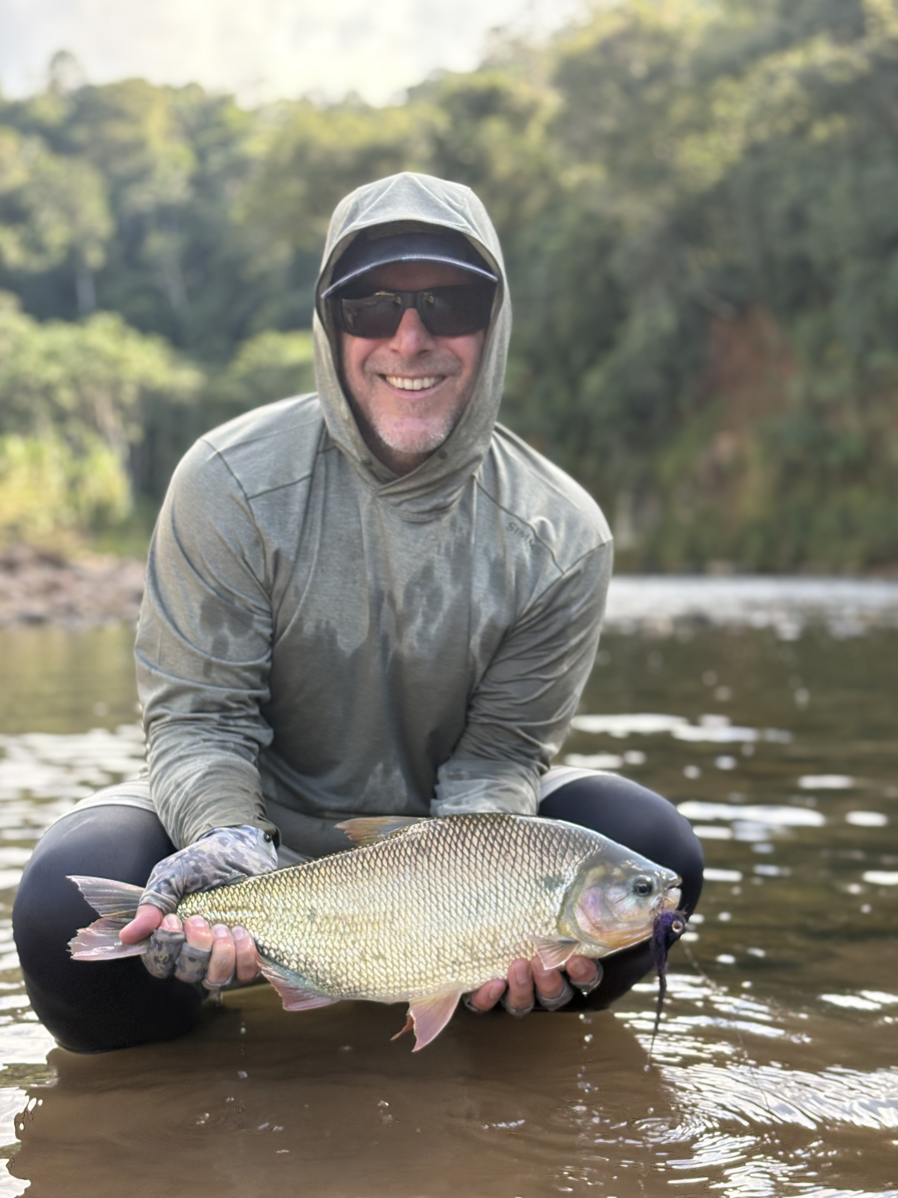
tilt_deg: -0.3
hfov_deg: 28.0
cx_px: 449
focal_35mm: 52
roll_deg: +2.0
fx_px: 1799
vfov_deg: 36.8
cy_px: 599
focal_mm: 5.96
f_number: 1.6
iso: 50
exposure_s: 1/459
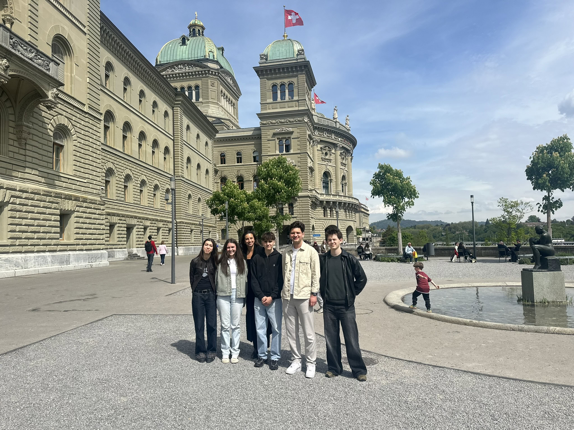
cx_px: 287
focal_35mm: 24
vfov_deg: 56.8
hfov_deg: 71.6
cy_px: 215
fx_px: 398
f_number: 1.8
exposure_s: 1/5848
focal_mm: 6.9
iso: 80
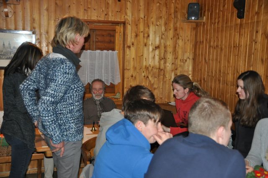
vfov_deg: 31.8
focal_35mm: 42
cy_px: 89
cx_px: 134
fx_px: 312
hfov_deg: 46.5
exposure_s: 1/60
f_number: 4
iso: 800
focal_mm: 28
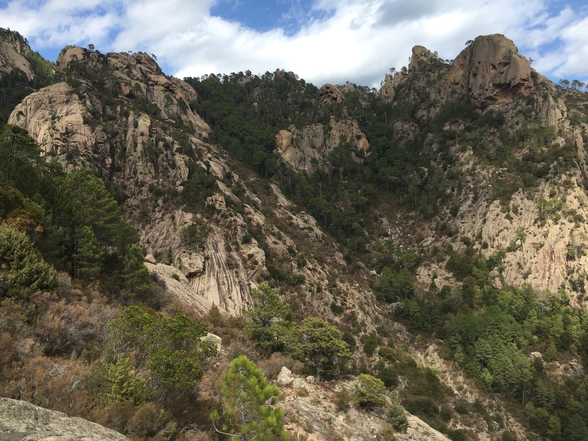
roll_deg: +3.1
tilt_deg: -0.5
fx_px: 493
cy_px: 220
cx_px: 294
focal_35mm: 29
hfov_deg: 61.7
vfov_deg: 48.2
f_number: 2.2
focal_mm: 4.15
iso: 32
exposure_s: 1/1130
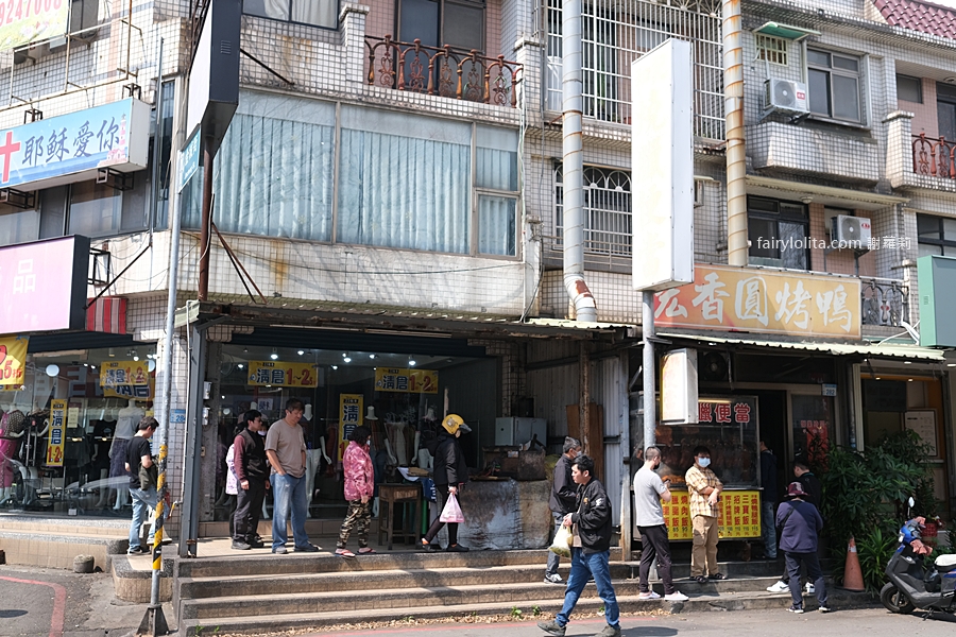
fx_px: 929
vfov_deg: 37.9
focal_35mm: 35
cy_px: 318
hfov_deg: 54.4
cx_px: 478
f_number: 3.6
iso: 400
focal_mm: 23
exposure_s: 1/1600
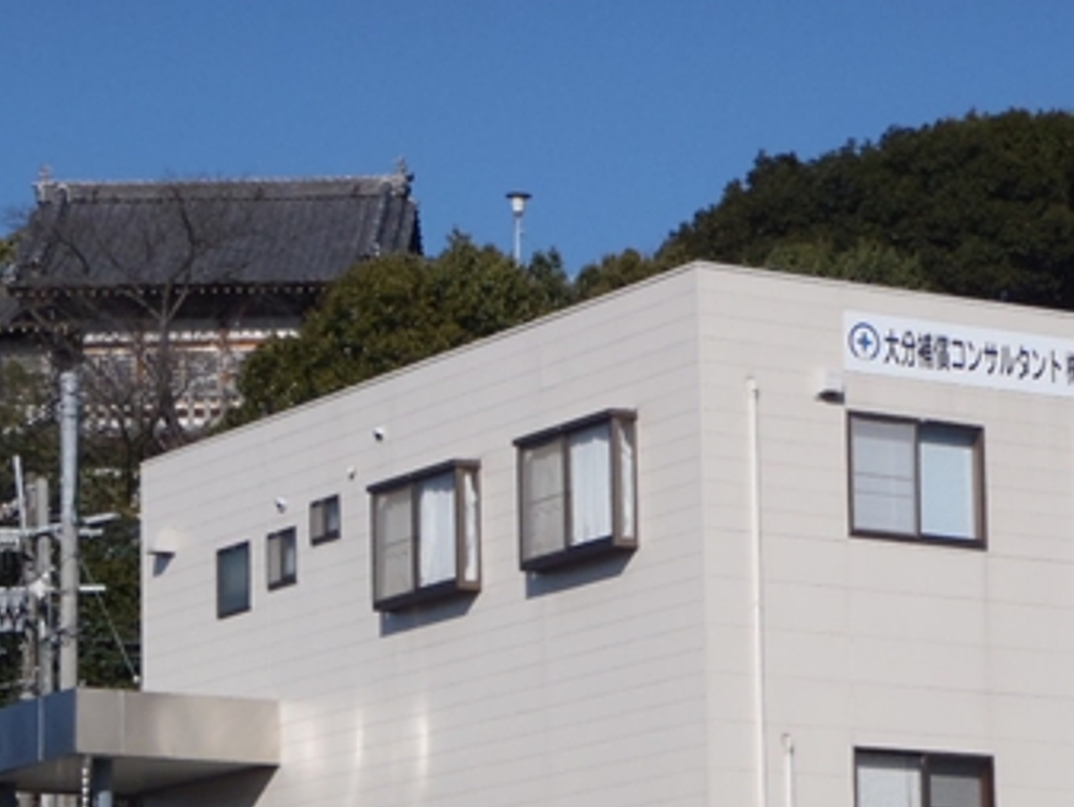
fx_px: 4004
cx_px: 685
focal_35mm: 129
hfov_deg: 15.3
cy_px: 718
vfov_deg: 11.4
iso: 125
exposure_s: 1/160
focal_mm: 12.26
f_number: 14
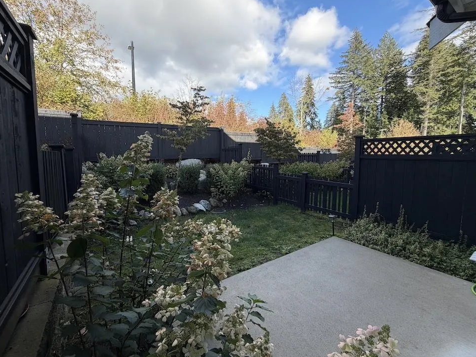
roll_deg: +0.3
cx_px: 228
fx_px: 206
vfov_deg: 81.7
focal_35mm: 15
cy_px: 172
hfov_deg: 98.1
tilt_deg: -5.3
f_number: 2.2
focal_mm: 2.22
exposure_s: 1/502
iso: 40
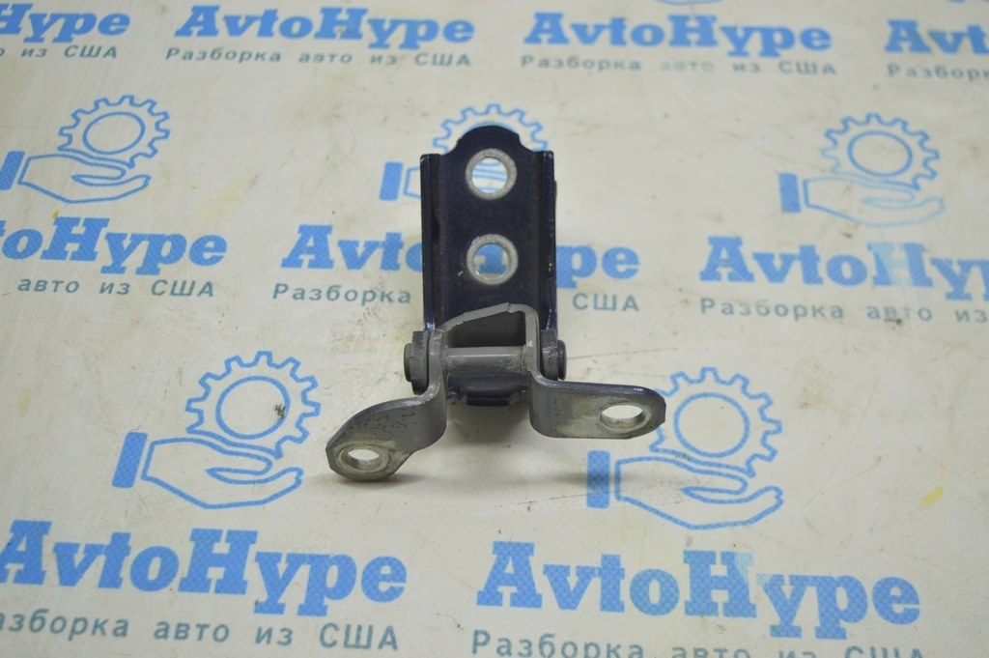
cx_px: 494
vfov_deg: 30.8
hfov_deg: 45.0
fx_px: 1194
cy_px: 329
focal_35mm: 44
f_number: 4.2
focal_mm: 29
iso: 400
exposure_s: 1/50
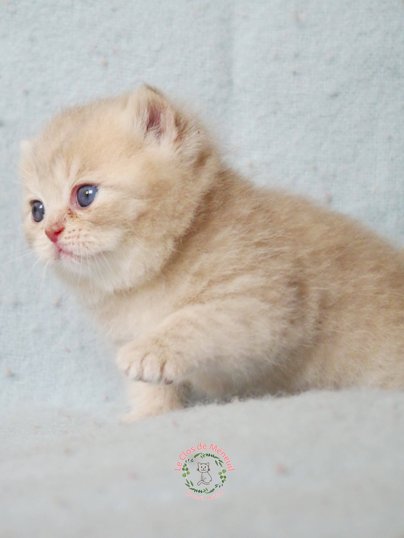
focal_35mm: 84
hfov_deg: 17.6
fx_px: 1306
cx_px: 202
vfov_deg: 23.3
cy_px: 269
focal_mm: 42
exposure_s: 1/200
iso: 3200
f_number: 6.3
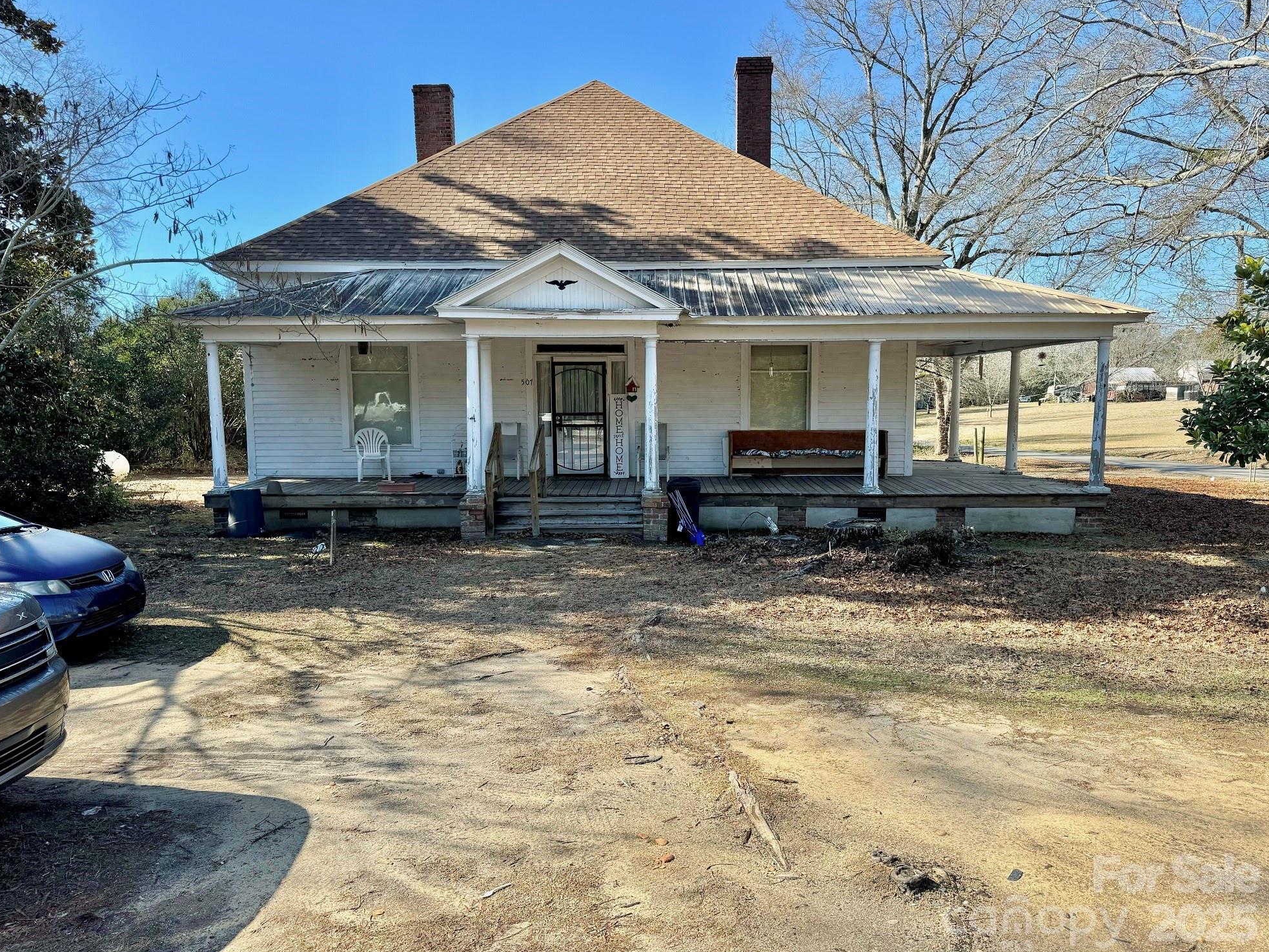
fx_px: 917
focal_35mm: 25
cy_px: 481
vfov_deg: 54.9
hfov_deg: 69.4
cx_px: 645
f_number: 1.78
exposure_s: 1/1721
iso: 80
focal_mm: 6.76
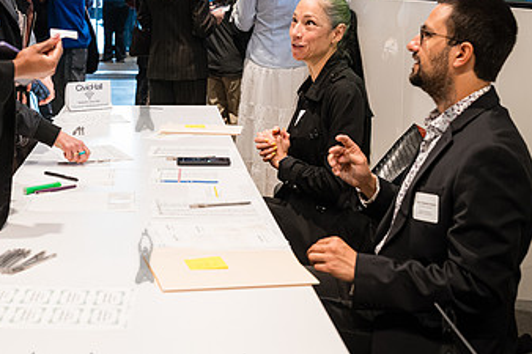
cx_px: 143
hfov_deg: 31.0
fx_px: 945
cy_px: 104
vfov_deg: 21.1
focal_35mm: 64
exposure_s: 1/320
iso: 5000
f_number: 4
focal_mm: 37
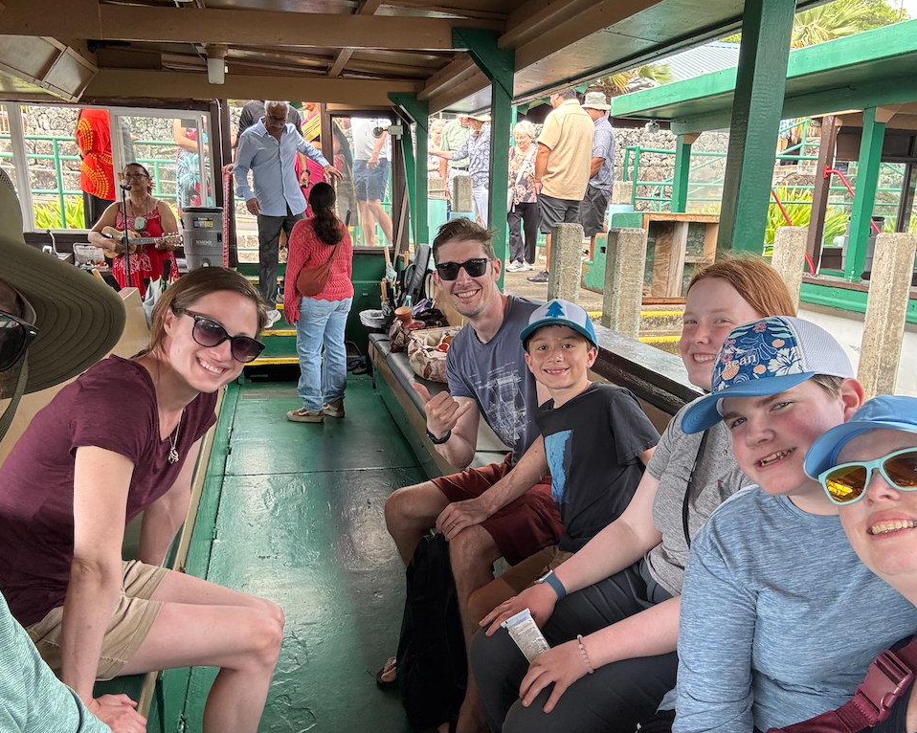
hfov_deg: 58.7
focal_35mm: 30
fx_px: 814
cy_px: 435
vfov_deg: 48.2
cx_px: 502
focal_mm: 2.69
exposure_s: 1/121
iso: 64
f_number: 1.9
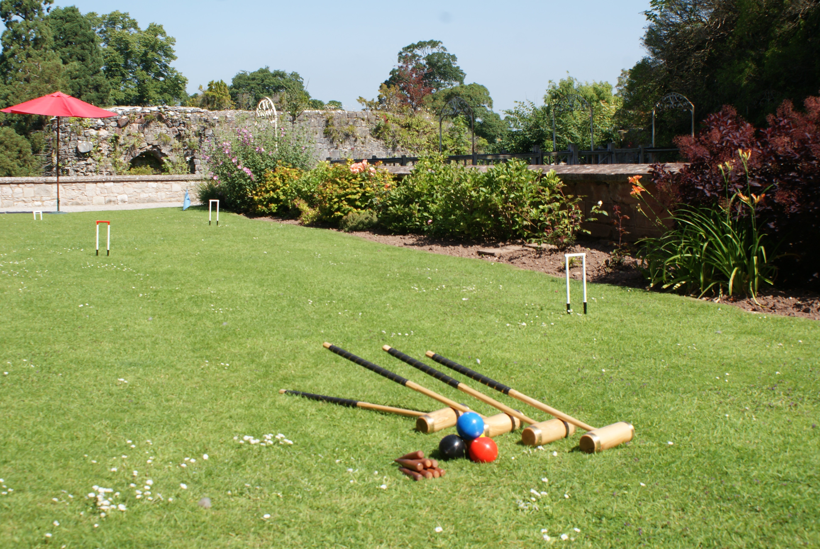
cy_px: 274
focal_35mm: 42
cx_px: 410
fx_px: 958
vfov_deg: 32.0
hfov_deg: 46.3
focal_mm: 28
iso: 100
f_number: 11
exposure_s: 1/125
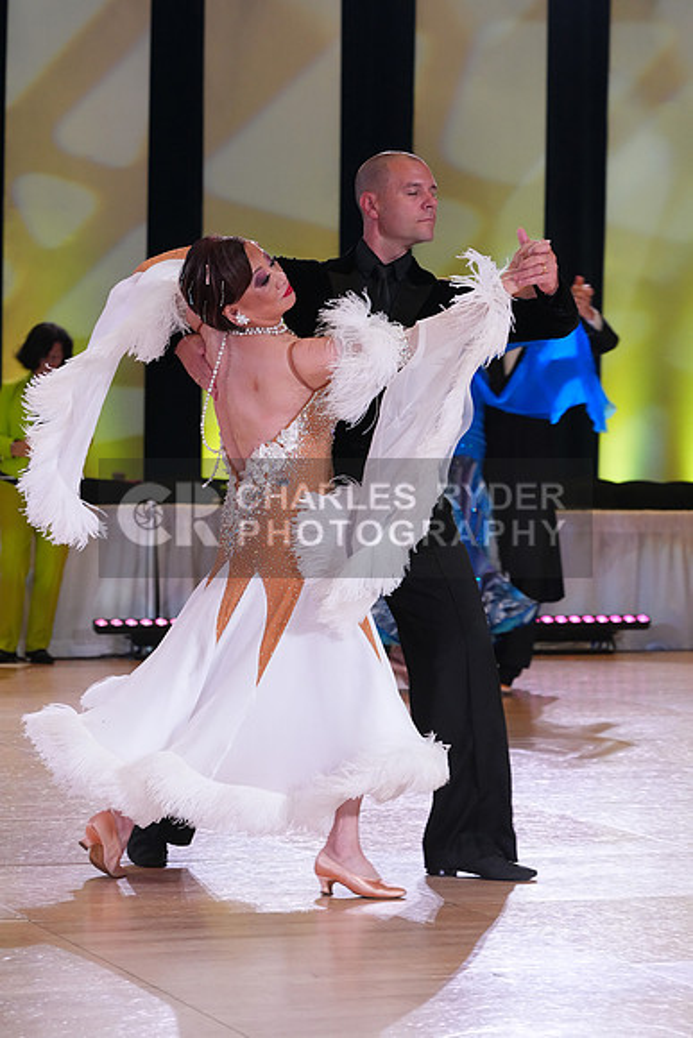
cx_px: 346
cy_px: 519
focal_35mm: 115
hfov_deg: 11.9
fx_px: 3318
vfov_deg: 17.8
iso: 3200
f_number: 6.3
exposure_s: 1/250
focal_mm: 115
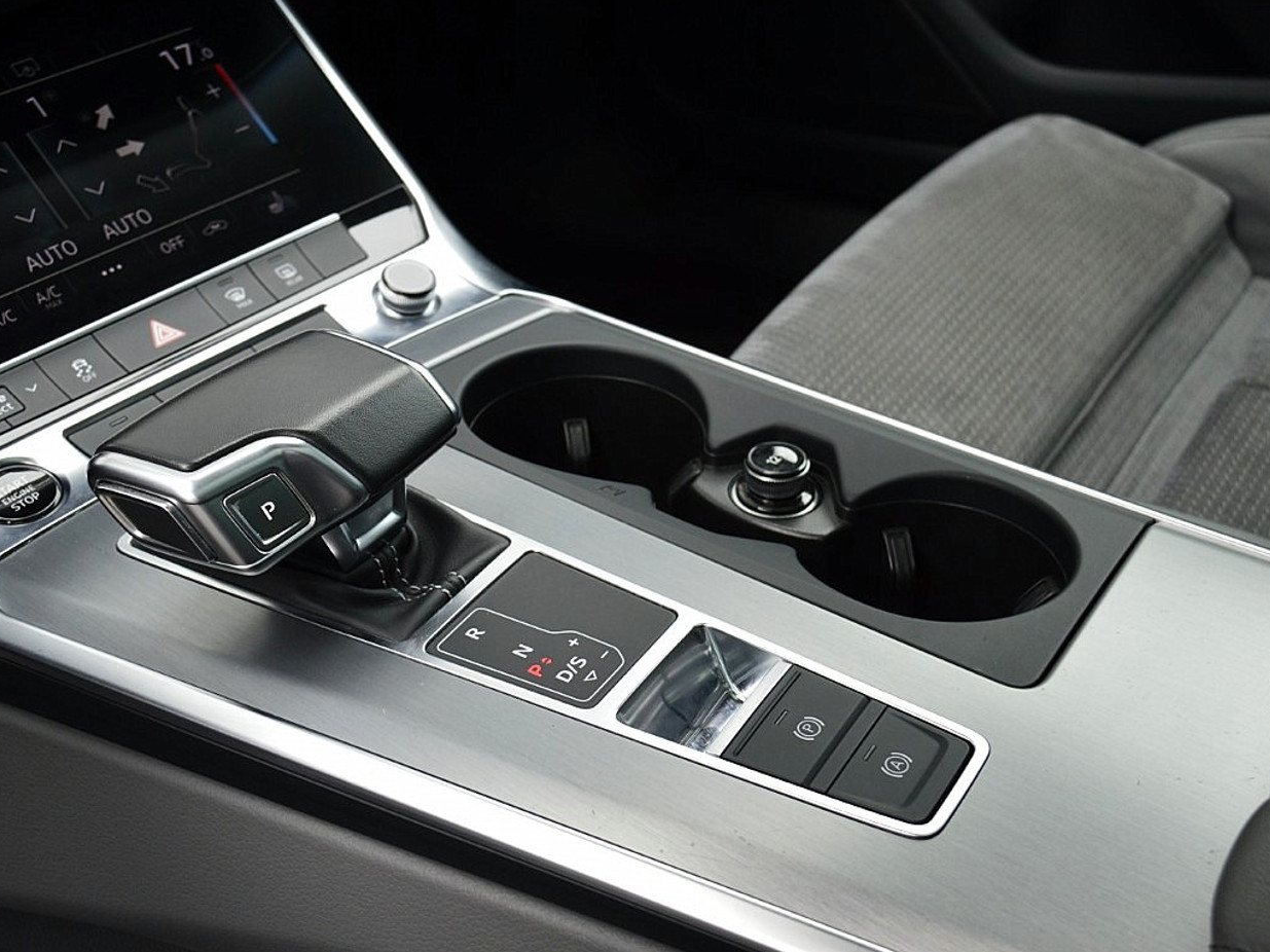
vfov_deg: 29.7
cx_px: 557
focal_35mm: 49
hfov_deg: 38.9
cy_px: 475
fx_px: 1798
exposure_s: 1/60
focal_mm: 30
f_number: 8
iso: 800
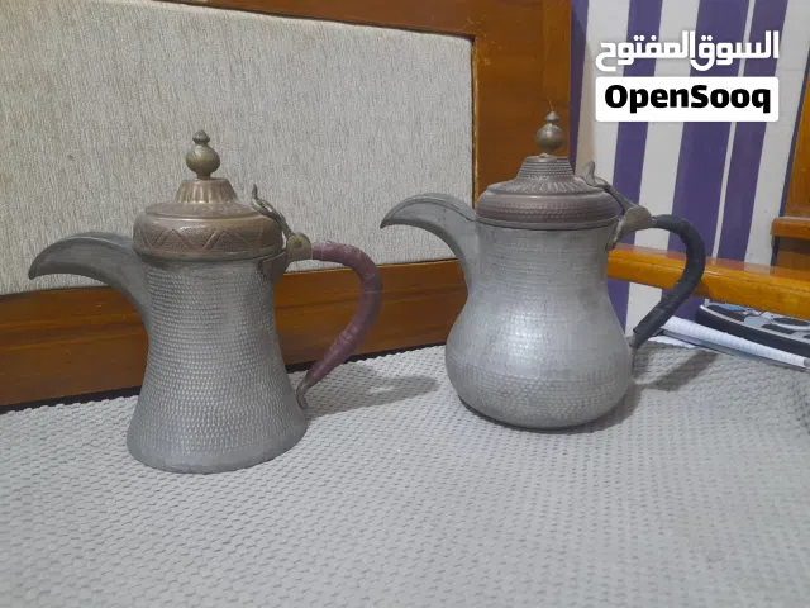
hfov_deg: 69.4
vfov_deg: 54.9
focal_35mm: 25
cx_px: 405
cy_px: 304
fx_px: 585
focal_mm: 4.6
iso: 400
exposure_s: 1/50
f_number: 2
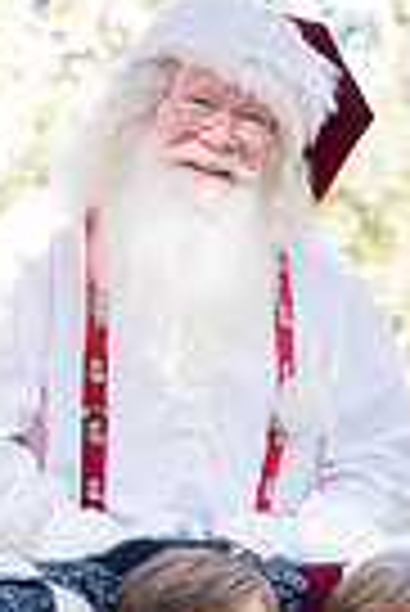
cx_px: 293
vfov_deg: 12.2
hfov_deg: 8.3
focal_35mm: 165
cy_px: 680
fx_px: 2811
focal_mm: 50
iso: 100
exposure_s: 1/80
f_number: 4
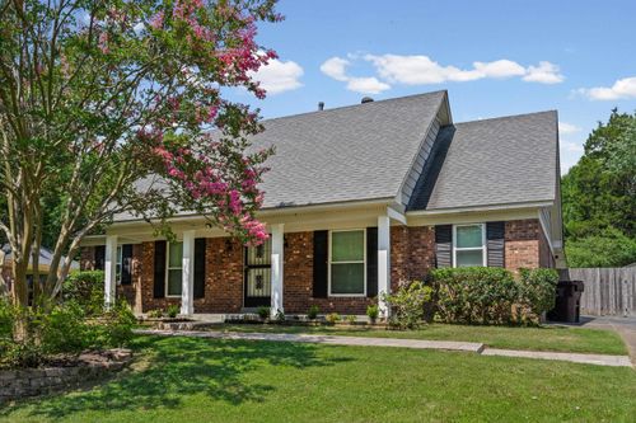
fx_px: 512
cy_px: 212
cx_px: 318
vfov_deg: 44.9
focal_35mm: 29
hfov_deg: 63.7
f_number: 9.5
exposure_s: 1/350
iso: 800
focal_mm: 29
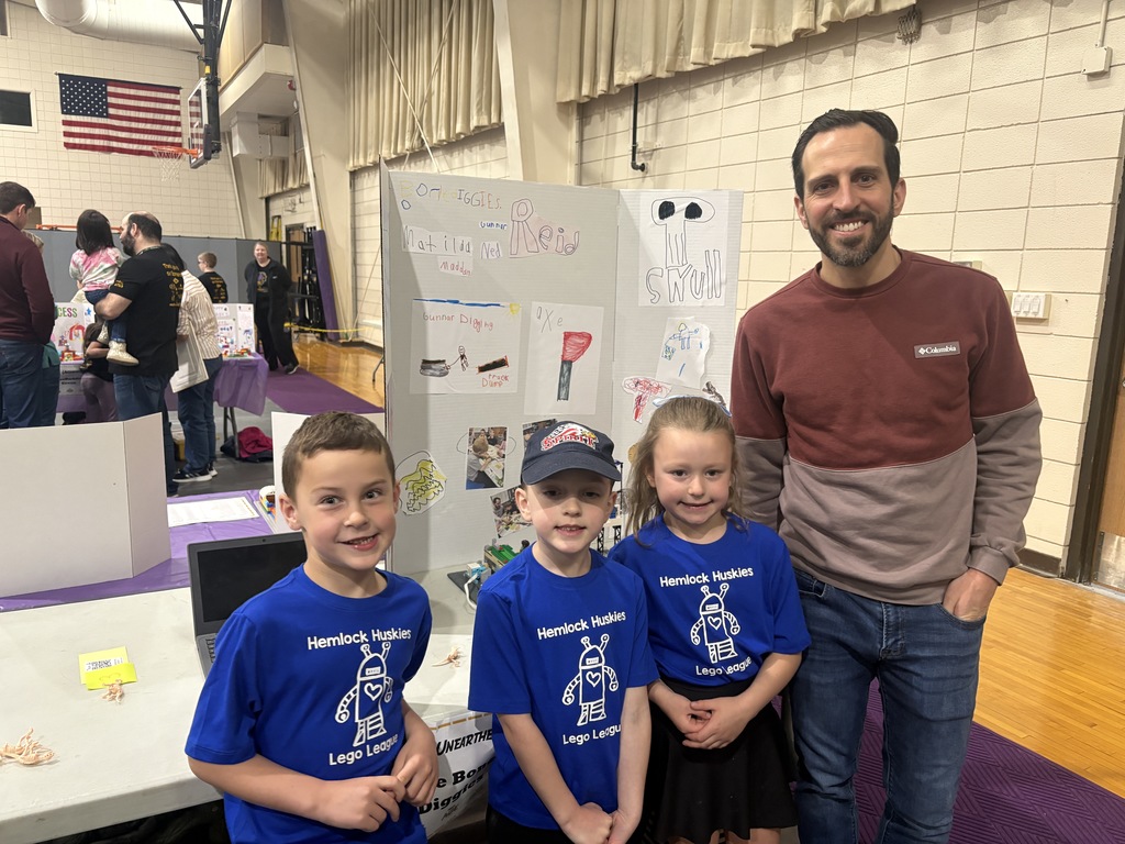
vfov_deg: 53.1
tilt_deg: -9.1
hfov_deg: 67.3
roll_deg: -2.3
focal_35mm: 26
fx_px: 845
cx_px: 562
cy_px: 422
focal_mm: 5.96
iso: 250
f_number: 1.6
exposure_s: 1/60
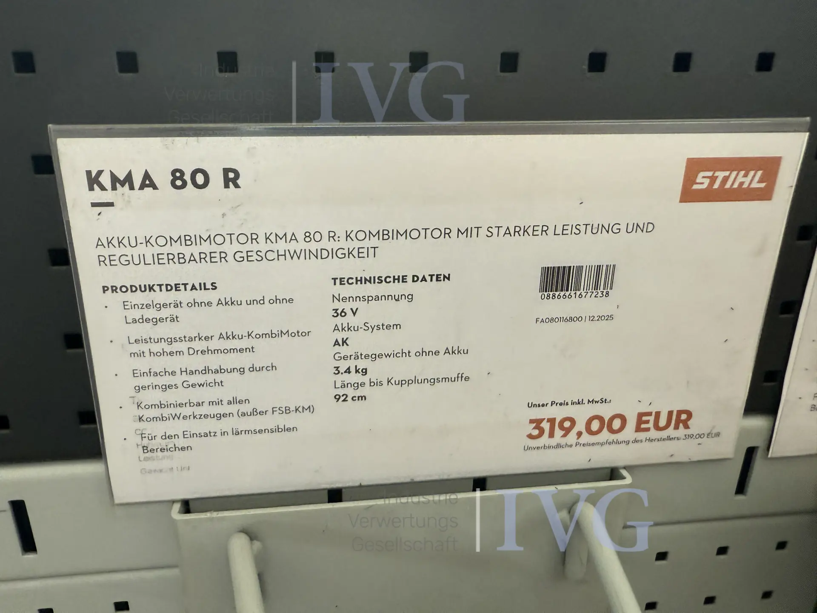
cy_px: 306
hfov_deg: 71.6
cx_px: 408
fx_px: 566
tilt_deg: -14.8
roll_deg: -0.2
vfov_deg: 56.8
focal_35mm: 24
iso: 125
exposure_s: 1/99
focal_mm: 2.22
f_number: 2.2
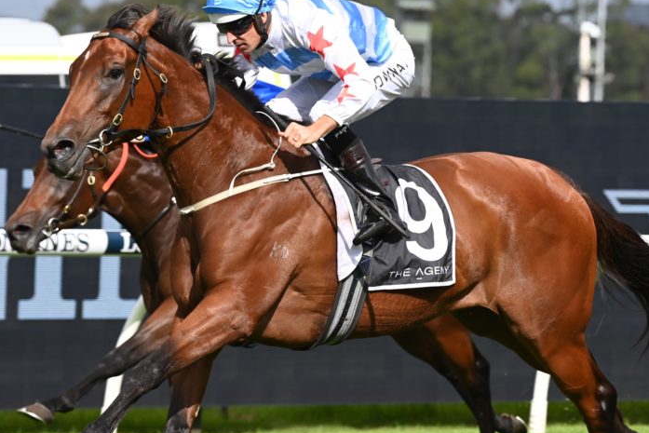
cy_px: 254
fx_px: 7951
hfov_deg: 4.7
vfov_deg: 3.1
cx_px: 400
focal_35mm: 441
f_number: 9
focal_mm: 300
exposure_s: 1/1600
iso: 800
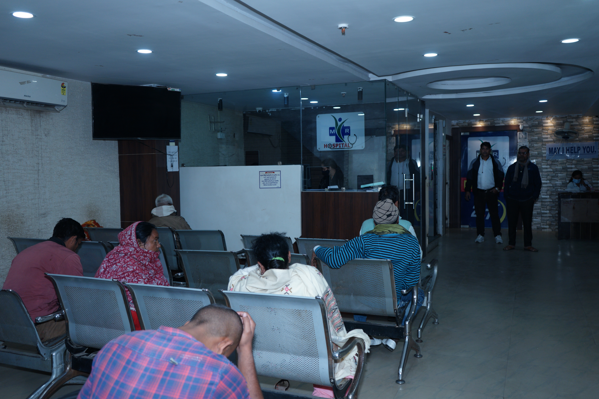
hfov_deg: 58.7
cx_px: 300
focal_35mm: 32
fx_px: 532
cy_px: 200
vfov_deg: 41.1
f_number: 4
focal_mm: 32
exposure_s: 1/125
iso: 320
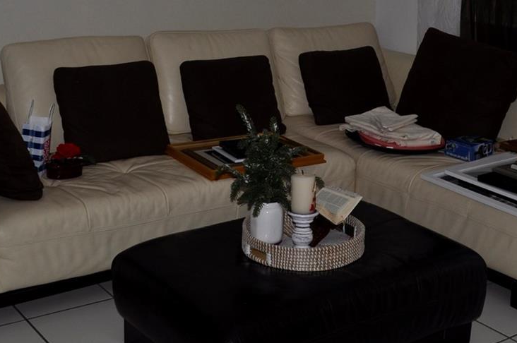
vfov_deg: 22.3
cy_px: 25
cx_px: 297
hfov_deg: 33.9
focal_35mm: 59
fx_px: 846
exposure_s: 1/60
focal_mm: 18
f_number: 7.1
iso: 200
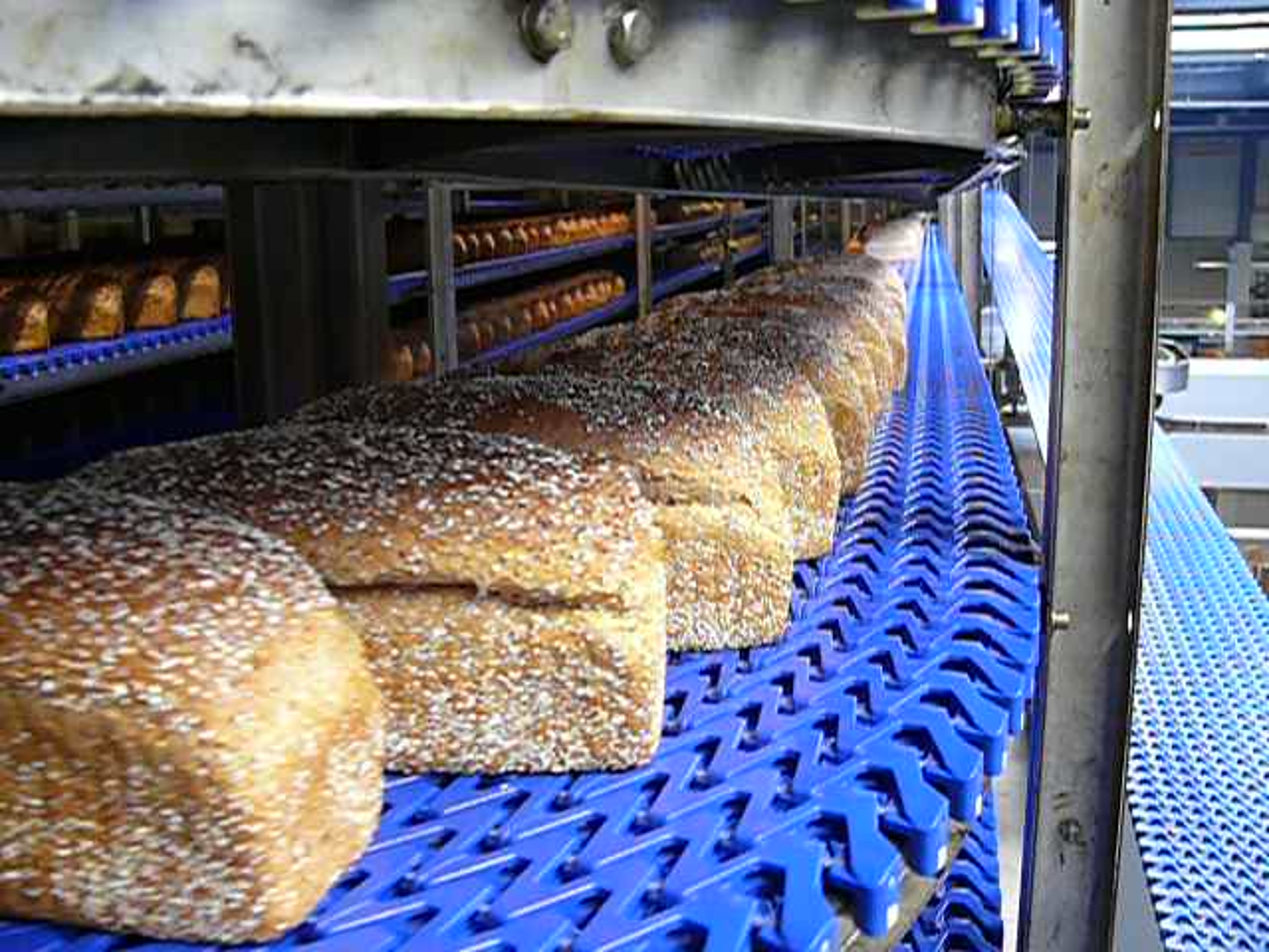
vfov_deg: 40.7
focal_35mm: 35
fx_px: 1283
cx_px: 634
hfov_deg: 52.6
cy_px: 476
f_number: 2.8
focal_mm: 7.4
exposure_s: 1/30
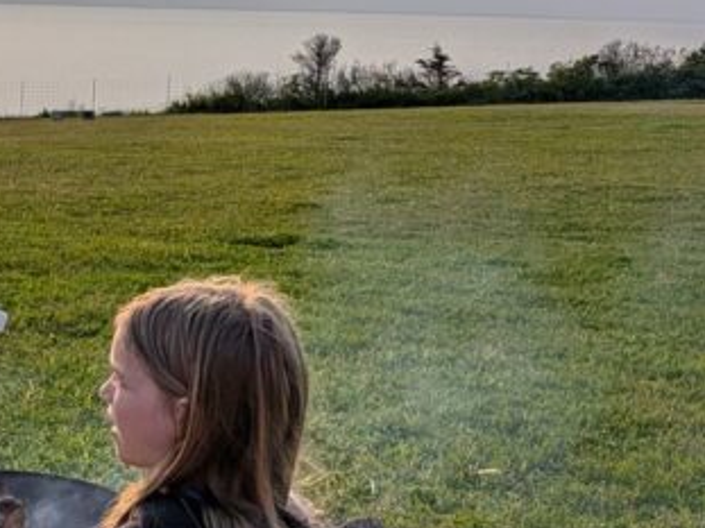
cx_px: -125
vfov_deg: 18.6
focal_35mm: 79
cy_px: 317
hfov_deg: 22.9
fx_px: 1608
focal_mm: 4.53
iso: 27
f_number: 1.7
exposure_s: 1/17544
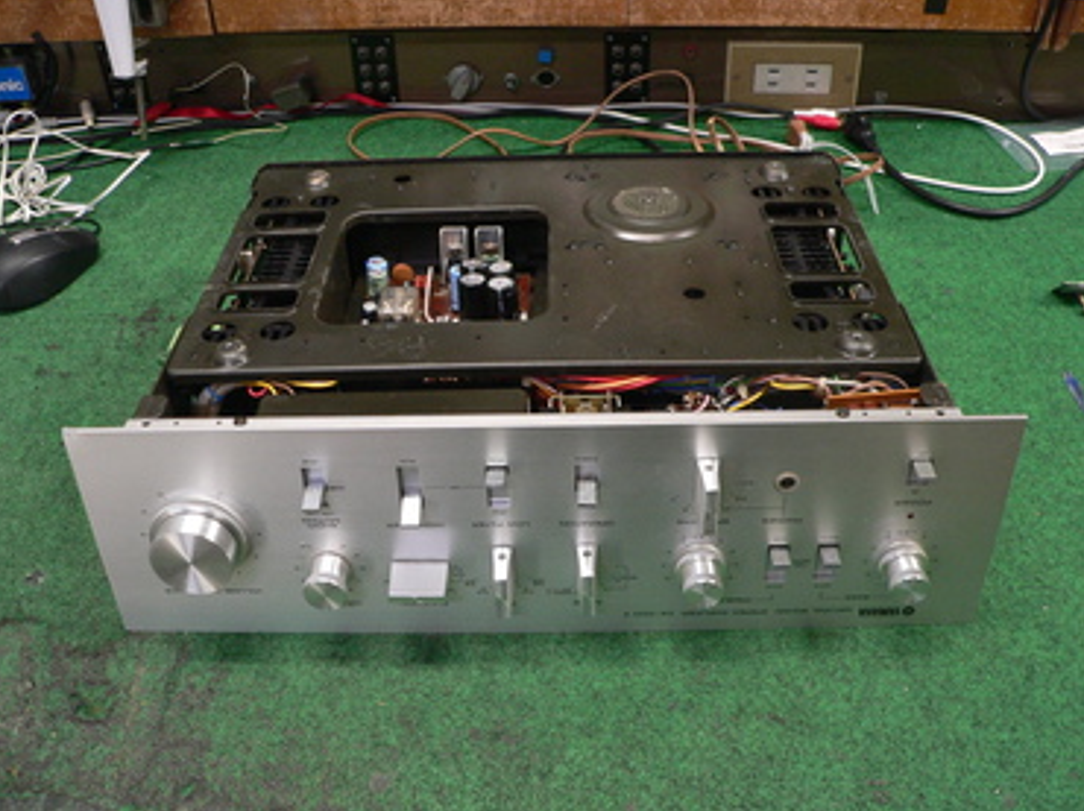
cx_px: 533
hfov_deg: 50.2
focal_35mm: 37
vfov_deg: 38.6
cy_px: 397
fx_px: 1158
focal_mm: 6
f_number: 2.8
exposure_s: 1/15
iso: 200
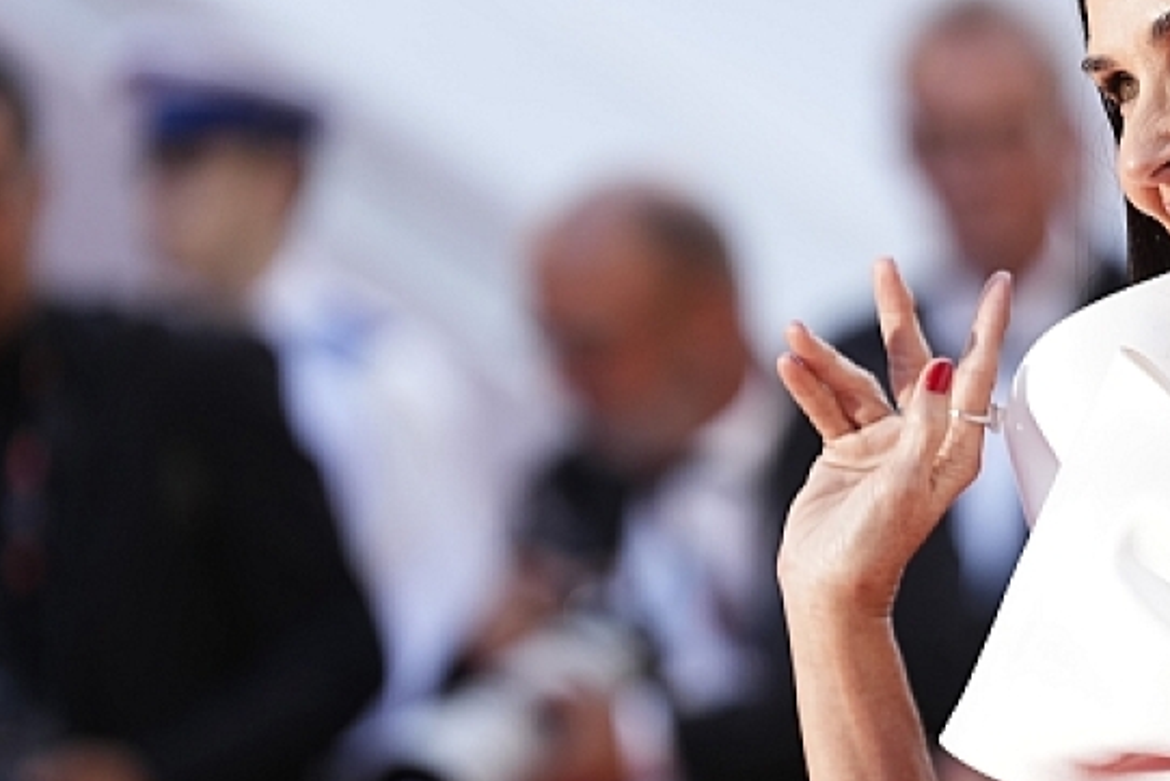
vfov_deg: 4.3
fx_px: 10503
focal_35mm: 323
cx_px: 1243
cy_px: 593
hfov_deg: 6.4
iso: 640
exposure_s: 1/1250
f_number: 2.8
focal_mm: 146
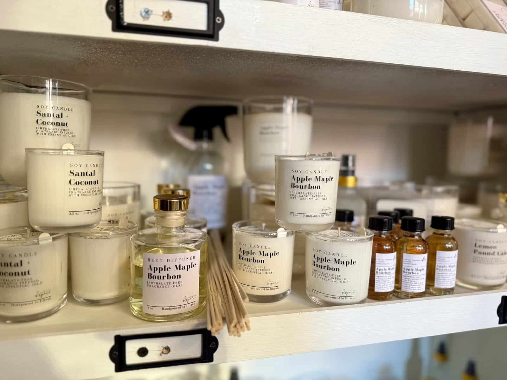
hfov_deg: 71.6
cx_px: 254
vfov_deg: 56.8
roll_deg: -2.0
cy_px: 190
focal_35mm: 24
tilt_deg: -6.8
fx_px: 352
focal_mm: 6.76
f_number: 1.78
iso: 200
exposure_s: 1/60
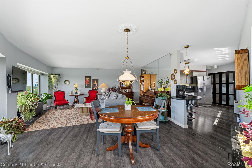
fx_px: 105
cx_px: 126
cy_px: 84
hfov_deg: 100.4
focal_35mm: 15
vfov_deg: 77.3
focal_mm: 10
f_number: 8
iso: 500
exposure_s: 1
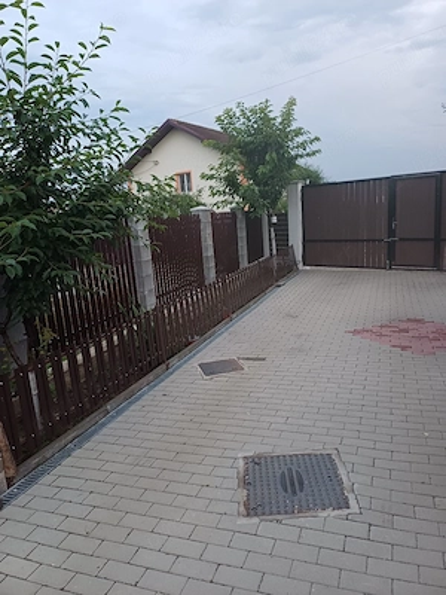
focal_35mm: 25
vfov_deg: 69.4
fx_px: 429
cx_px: 223
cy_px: 298
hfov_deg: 54.9
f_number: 1.8
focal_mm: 4.65
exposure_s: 1/50
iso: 250
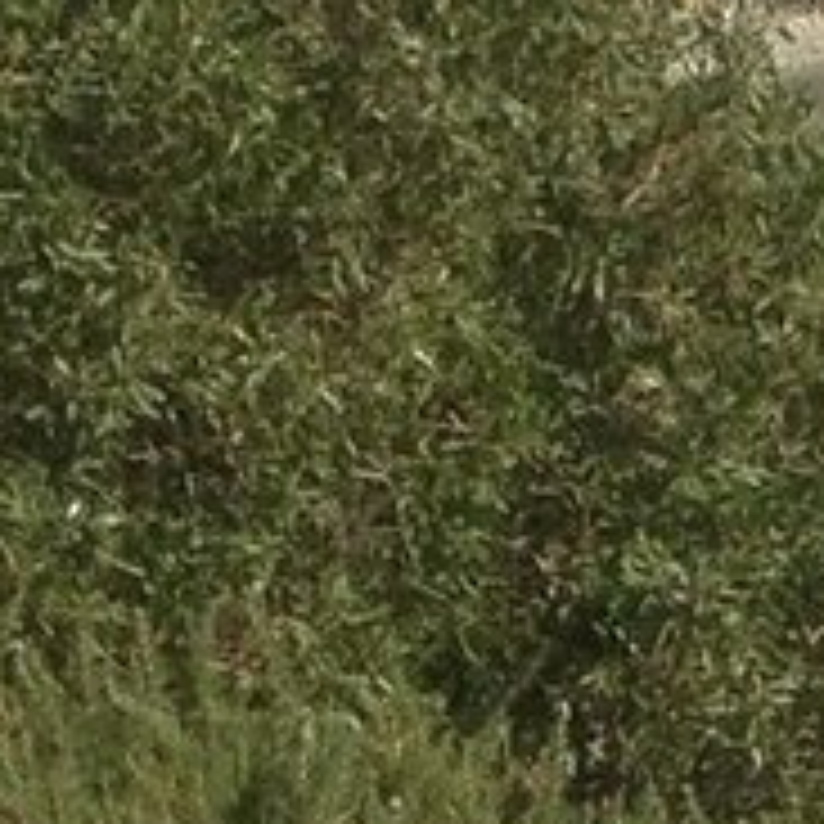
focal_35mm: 325
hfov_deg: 5.4
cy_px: 1684
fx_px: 8753
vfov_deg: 5.3
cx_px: 819
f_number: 2.4
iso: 50
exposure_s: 1/1727
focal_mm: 4.28
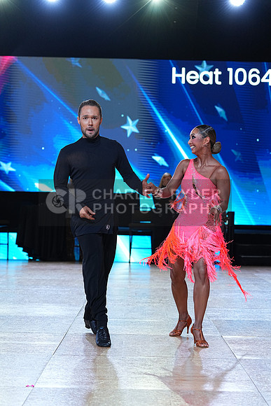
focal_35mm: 82
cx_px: 136
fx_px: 925
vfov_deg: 24.8
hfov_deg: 16.7
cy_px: 203
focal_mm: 82
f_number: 4
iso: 1000
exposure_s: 1/500
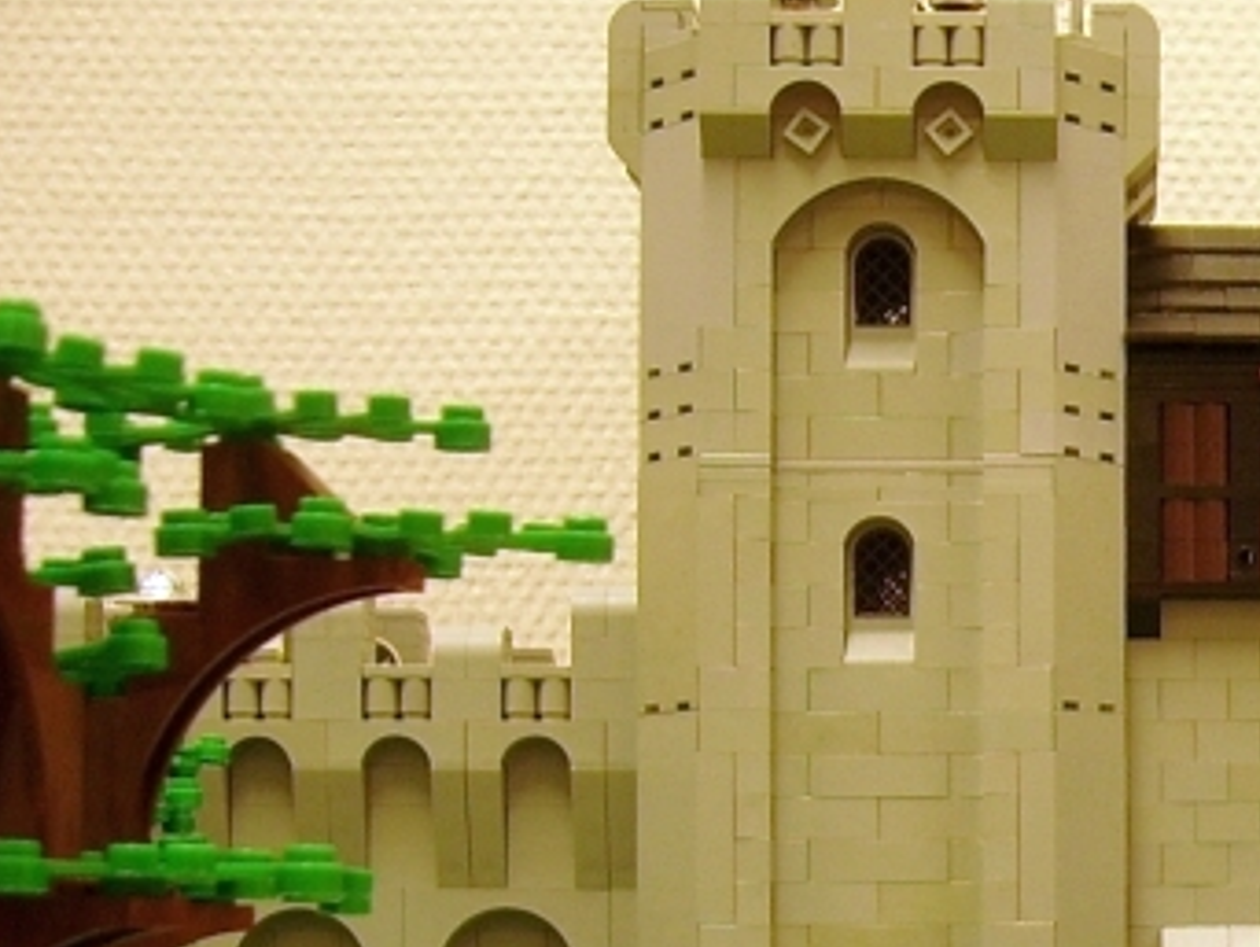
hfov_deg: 19.8
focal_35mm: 93
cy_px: 943
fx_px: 3388
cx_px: 1516
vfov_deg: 15.6
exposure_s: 1/10
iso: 100
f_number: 2.8
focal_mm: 5.95
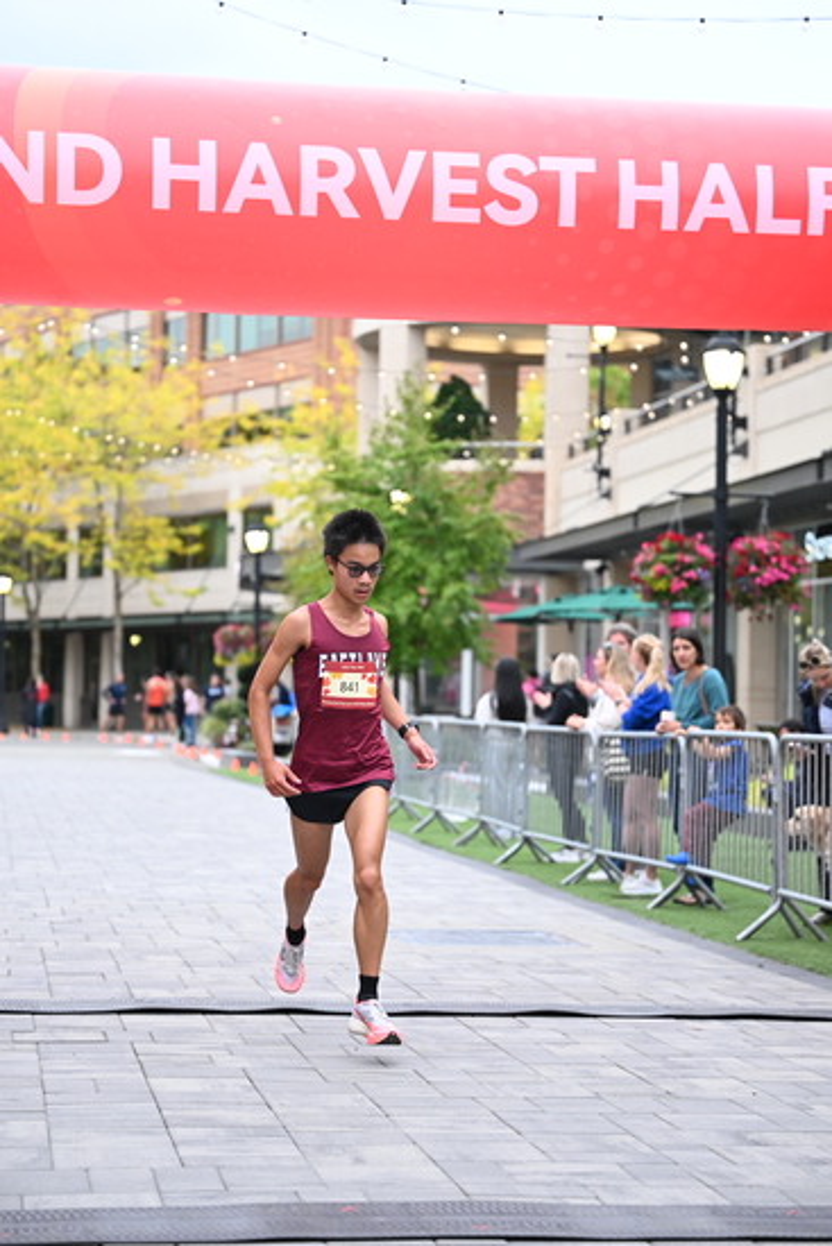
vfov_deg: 26.6
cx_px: 416
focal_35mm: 76
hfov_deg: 18.0
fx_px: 2633
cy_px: 623
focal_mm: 76
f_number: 2.8
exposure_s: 1/800
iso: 1600
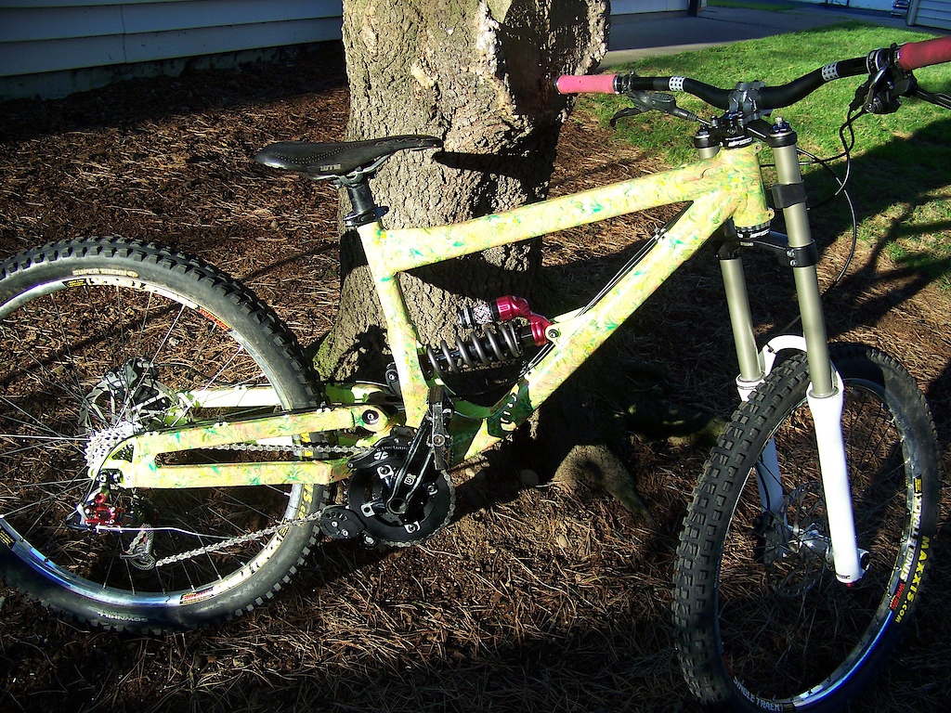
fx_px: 989
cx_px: 476
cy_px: 356
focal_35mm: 36
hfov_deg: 51.4
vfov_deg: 39.7
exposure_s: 1/160
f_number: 2.8
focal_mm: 5.85
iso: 64
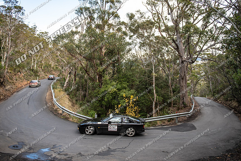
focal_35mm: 27
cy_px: 74
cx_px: 120
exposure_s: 1/640
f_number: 2.8
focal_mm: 24
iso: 160
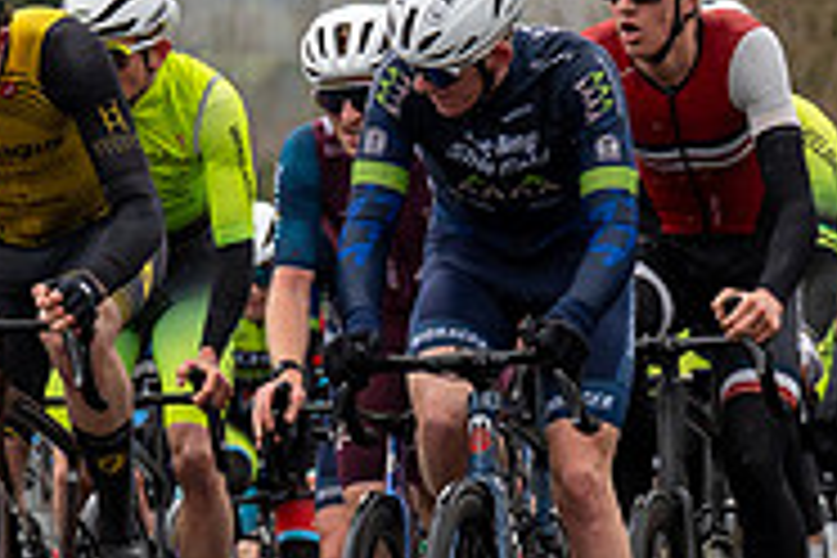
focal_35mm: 484
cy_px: 80
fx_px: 11252
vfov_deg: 2.8
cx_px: 26
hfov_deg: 4.3
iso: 400
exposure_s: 1/1000
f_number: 4
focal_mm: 100
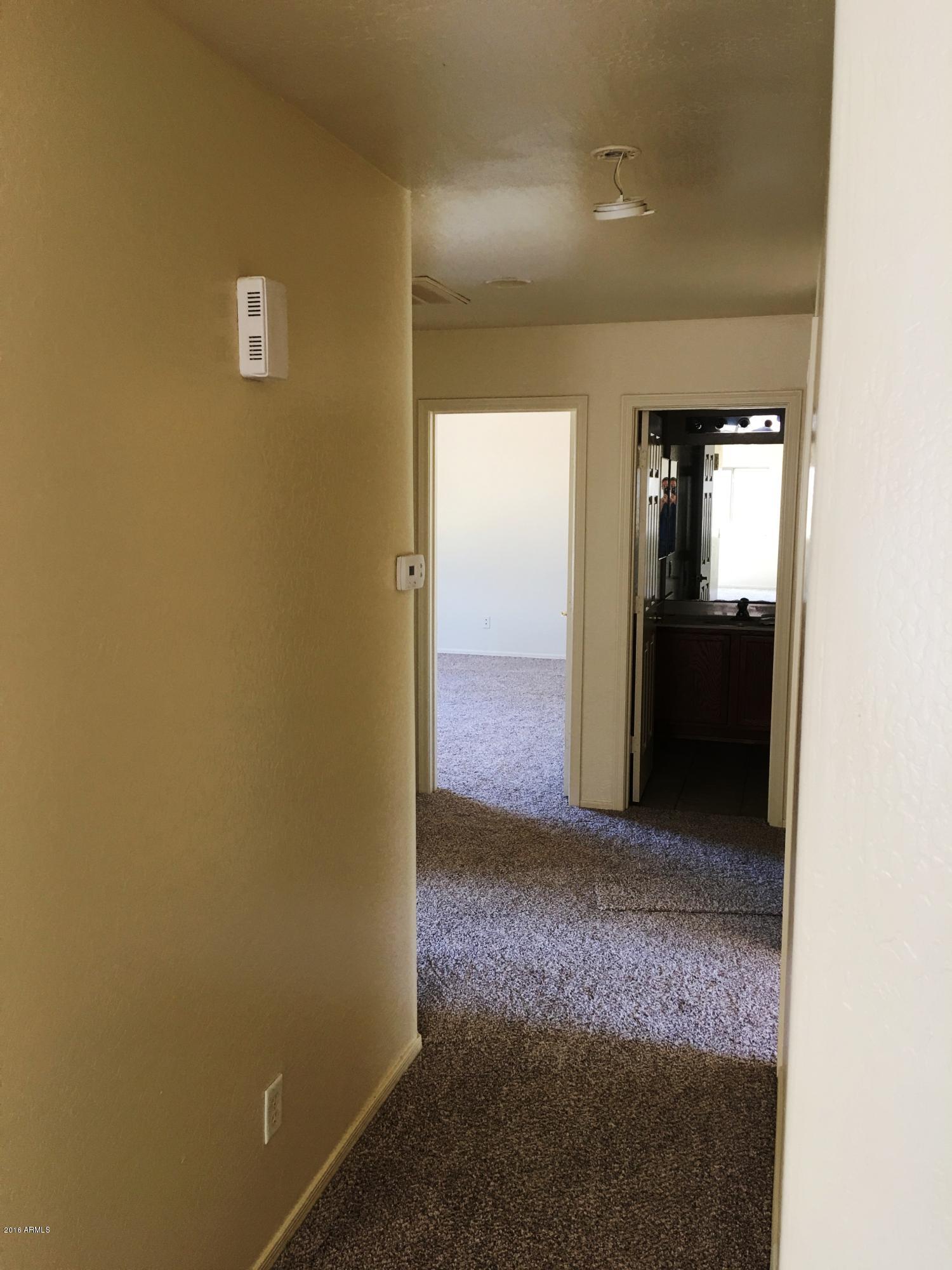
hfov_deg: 48.2
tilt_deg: -6.1
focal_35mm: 29
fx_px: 1063
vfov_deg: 61.7
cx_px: 476
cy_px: 635
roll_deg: -0.3
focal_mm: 4.15
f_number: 2.2
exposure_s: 1/15
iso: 32
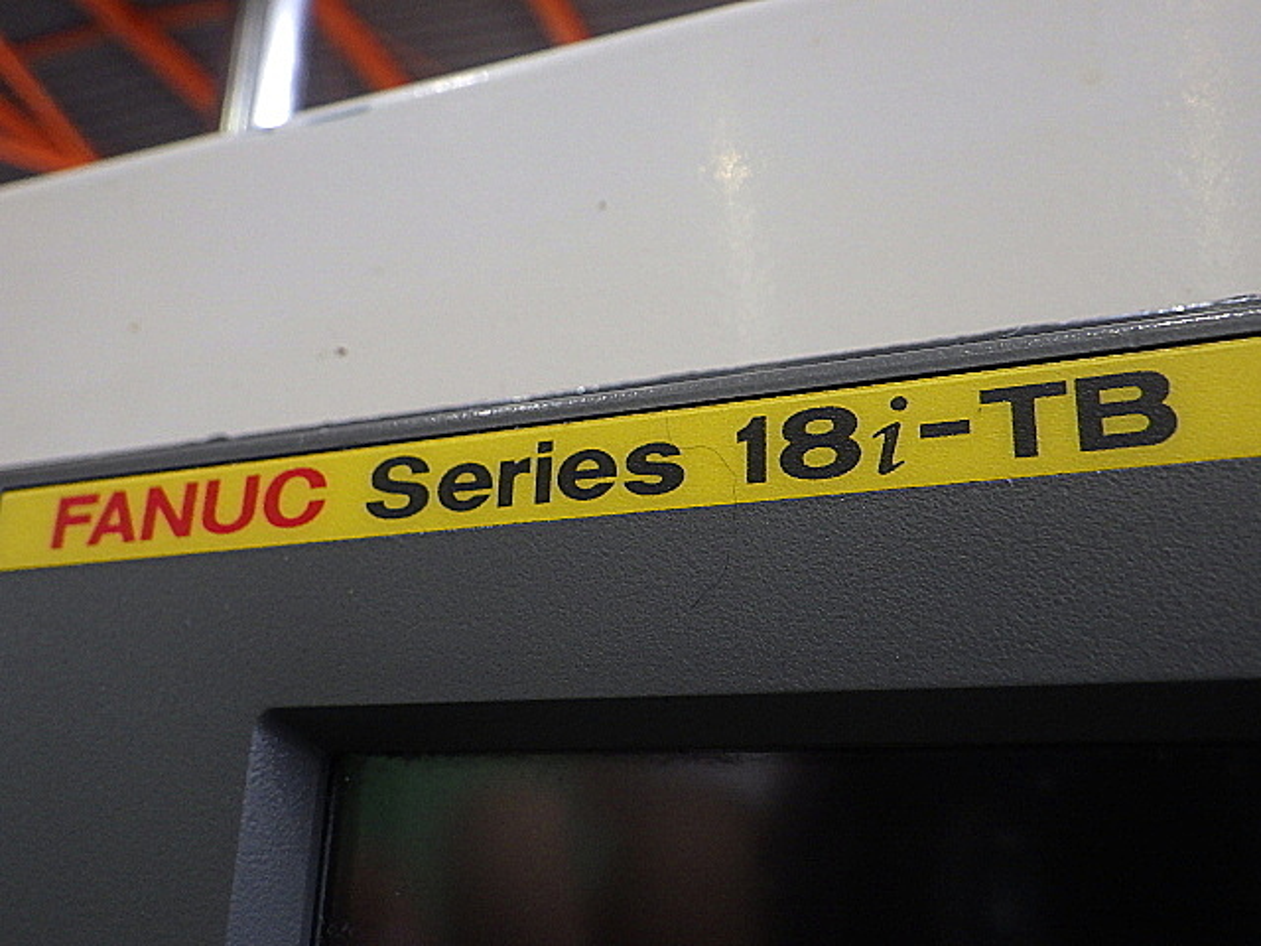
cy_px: 473
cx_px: 630
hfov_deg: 54.0
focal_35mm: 34
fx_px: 1239
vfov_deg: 41.8
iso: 500
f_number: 3.8
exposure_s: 1/50
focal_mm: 6.1
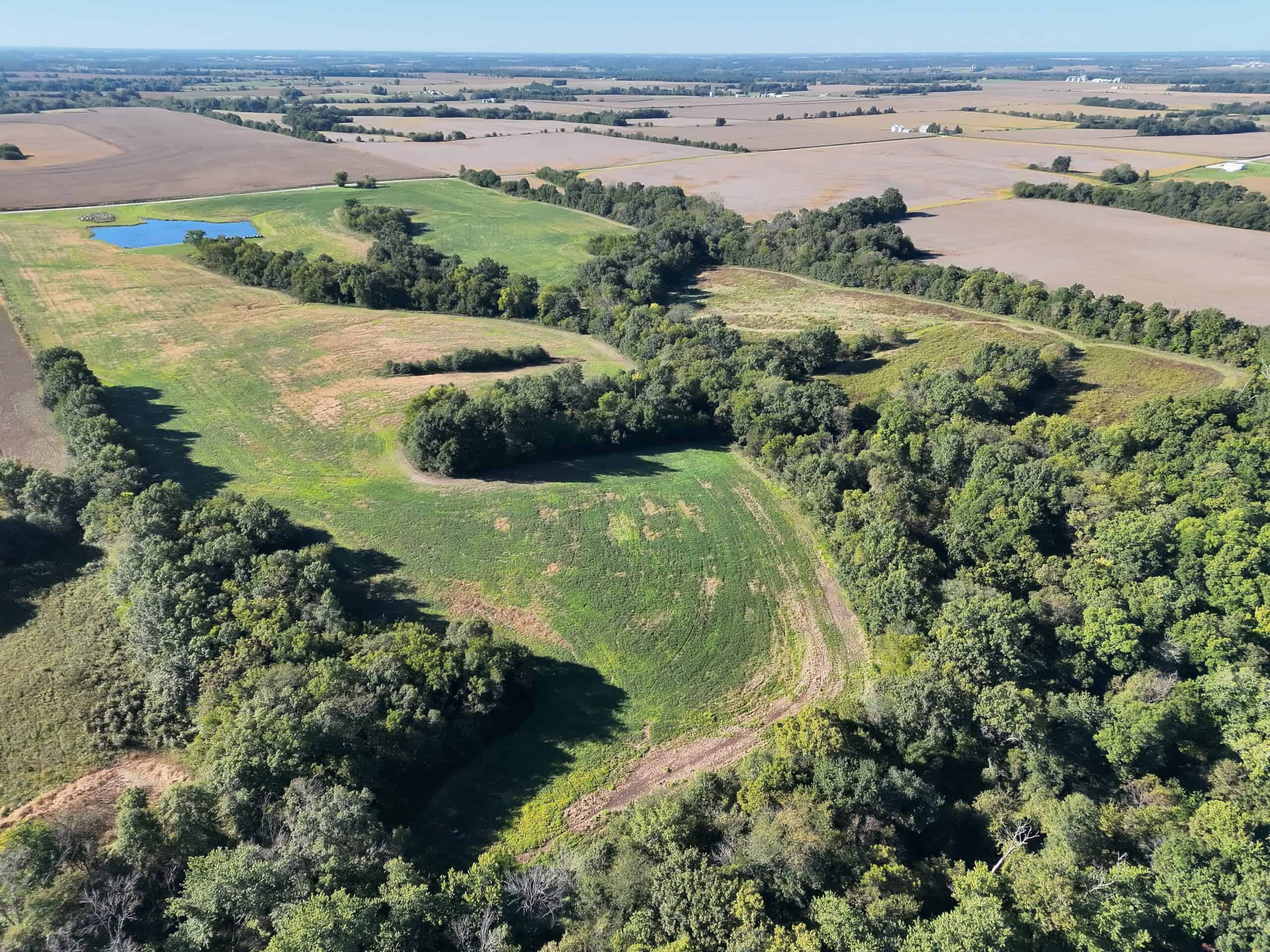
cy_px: 476
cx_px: 635
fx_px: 881
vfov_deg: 56.8
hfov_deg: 71.6
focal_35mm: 24
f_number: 1.7
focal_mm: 6.72
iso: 290
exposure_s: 1/4000
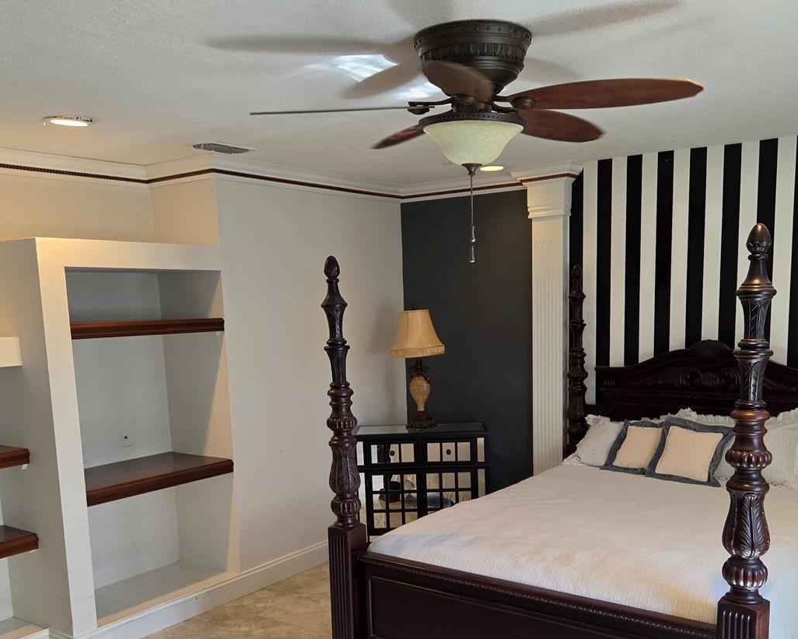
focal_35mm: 35
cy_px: 448
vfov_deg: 41.4
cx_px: 416
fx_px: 827
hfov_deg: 51.5
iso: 200
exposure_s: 1/120
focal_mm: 5.4
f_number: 1.8
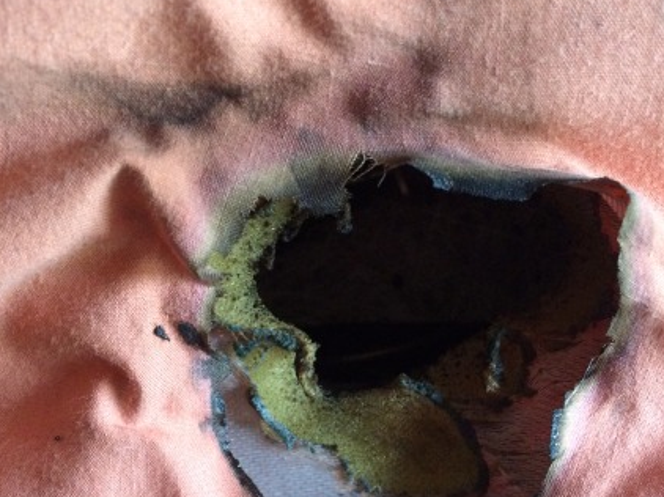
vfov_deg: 32.5
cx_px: 400
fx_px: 844
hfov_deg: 42.8
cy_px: 335
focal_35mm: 44
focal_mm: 4.15
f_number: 2.2
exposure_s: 1/24
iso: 320
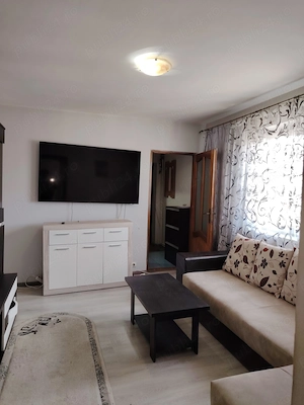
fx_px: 281
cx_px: 152
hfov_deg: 56.8
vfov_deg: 71.6
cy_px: 202
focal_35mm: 24
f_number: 1.75
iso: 363
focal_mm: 5.25
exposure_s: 1/50
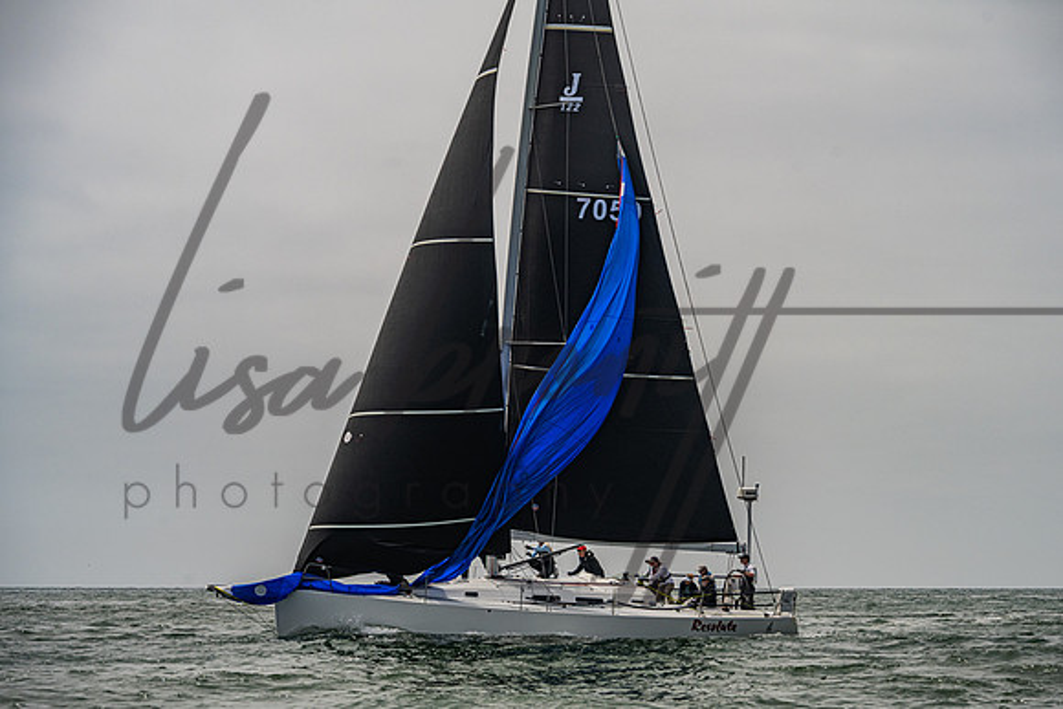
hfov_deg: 14.7
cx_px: 566
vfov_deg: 9.8
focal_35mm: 140
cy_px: 373
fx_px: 4127
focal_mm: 130
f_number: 8
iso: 500
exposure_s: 1/4000
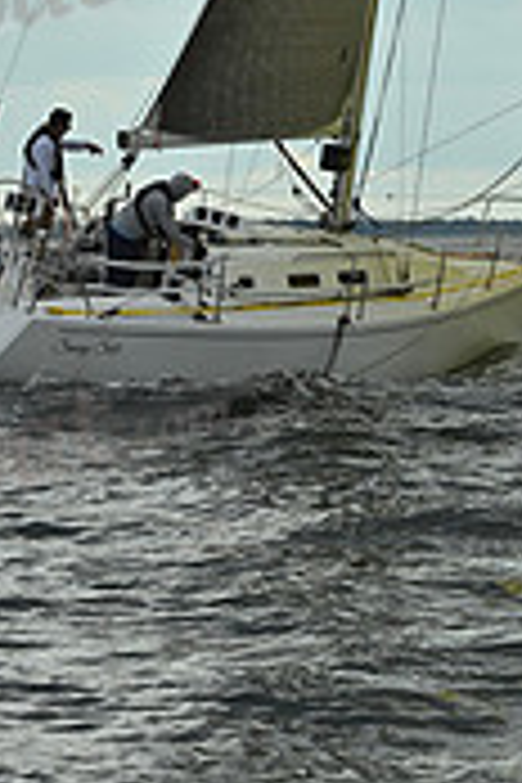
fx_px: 5089
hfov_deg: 5.9
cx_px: 466
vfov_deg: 8.7
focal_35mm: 234
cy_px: -274
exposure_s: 1/800
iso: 250
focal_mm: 70
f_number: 10
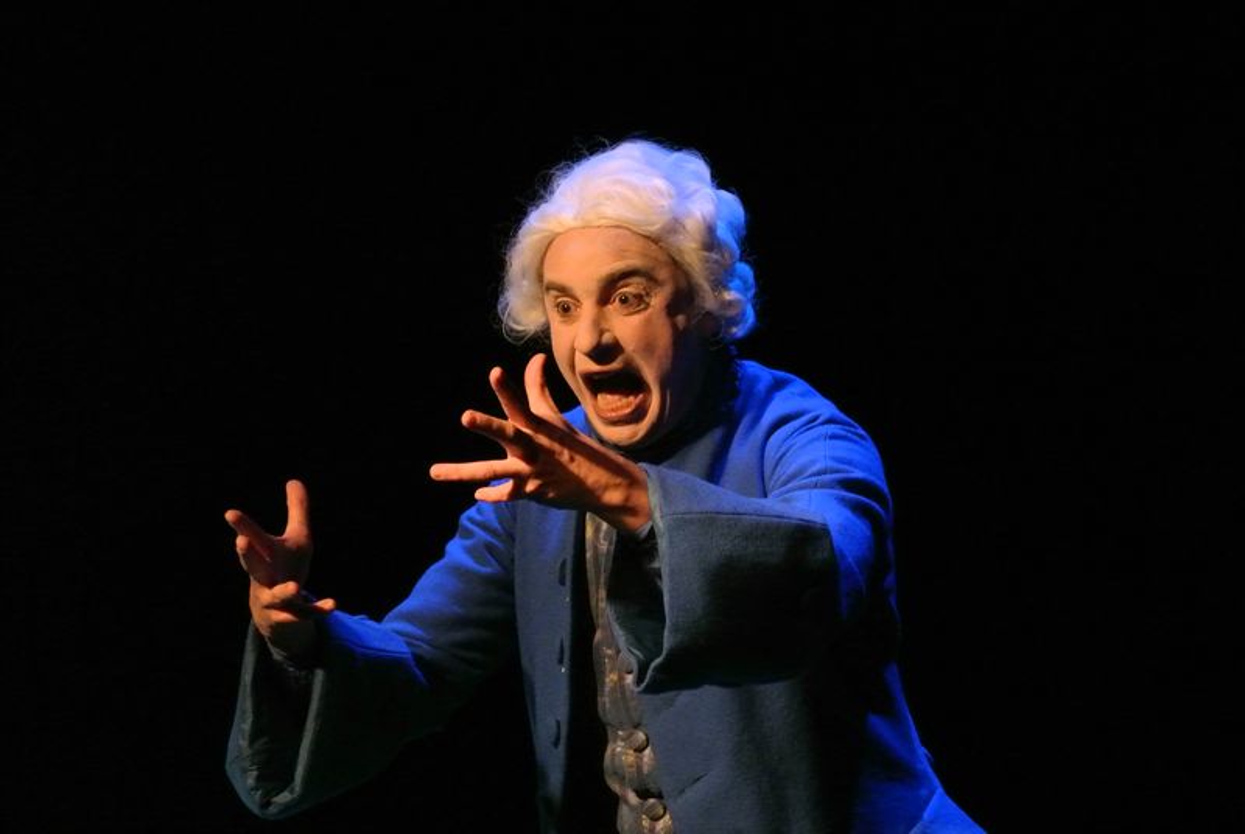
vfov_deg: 6.9
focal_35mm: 200
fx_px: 6927
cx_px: 622
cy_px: 417
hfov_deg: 10.3
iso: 3200
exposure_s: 1/60
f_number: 4.8
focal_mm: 74.3
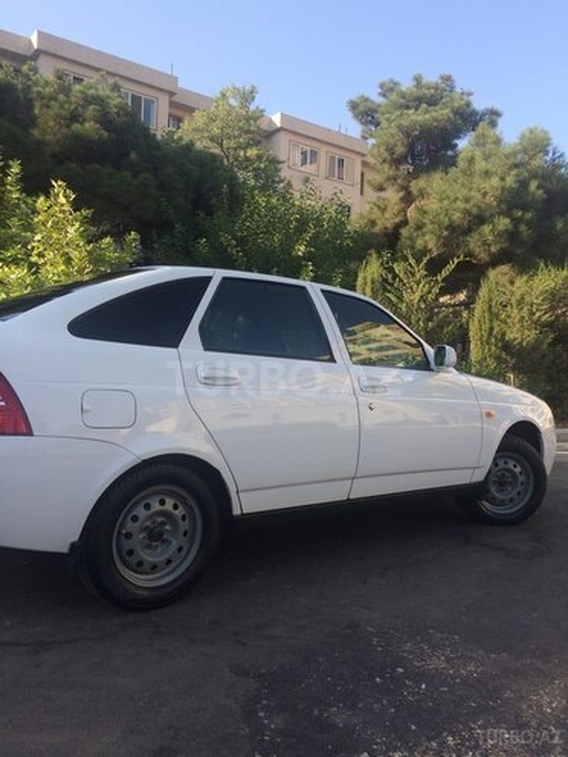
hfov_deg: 48.2
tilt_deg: +0.4
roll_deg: -0.5
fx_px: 634
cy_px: 378
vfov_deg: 61.7
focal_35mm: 29
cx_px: 284
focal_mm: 4.15
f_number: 2.2
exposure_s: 1/720
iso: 32
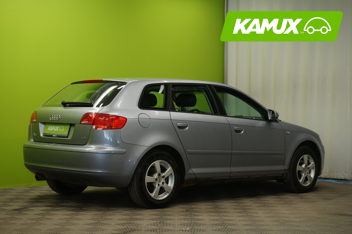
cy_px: 117
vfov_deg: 19.7
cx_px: 176
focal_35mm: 69
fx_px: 675
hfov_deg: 29.2
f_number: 9
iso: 1250
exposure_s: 1/25
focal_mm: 69
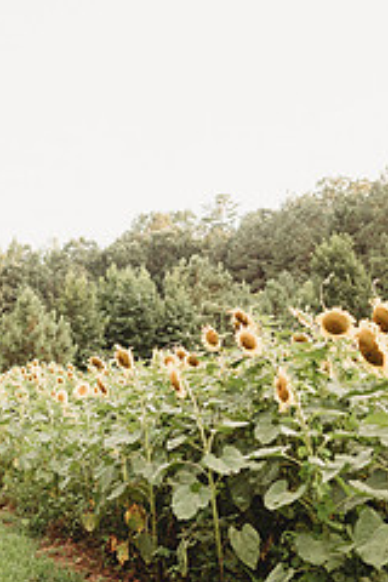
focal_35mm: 45
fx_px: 727
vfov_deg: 43.4
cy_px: 230
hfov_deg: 29.0
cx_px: 58
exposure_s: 1/400
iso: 125
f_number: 2.2
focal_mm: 24
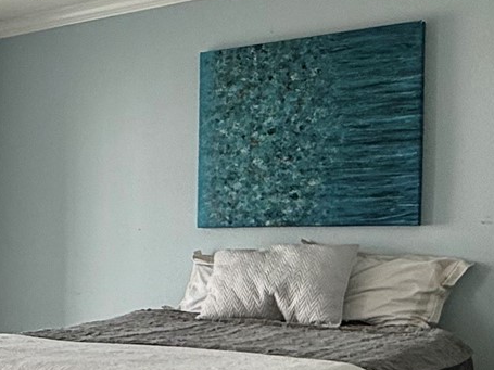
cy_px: 279
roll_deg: +0.4
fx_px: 899
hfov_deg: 27.9
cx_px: -59
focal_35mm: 63
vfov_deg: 23.0
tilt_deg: -0.5
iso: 80
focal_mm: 2.22
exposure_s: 1/120
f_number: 2.2
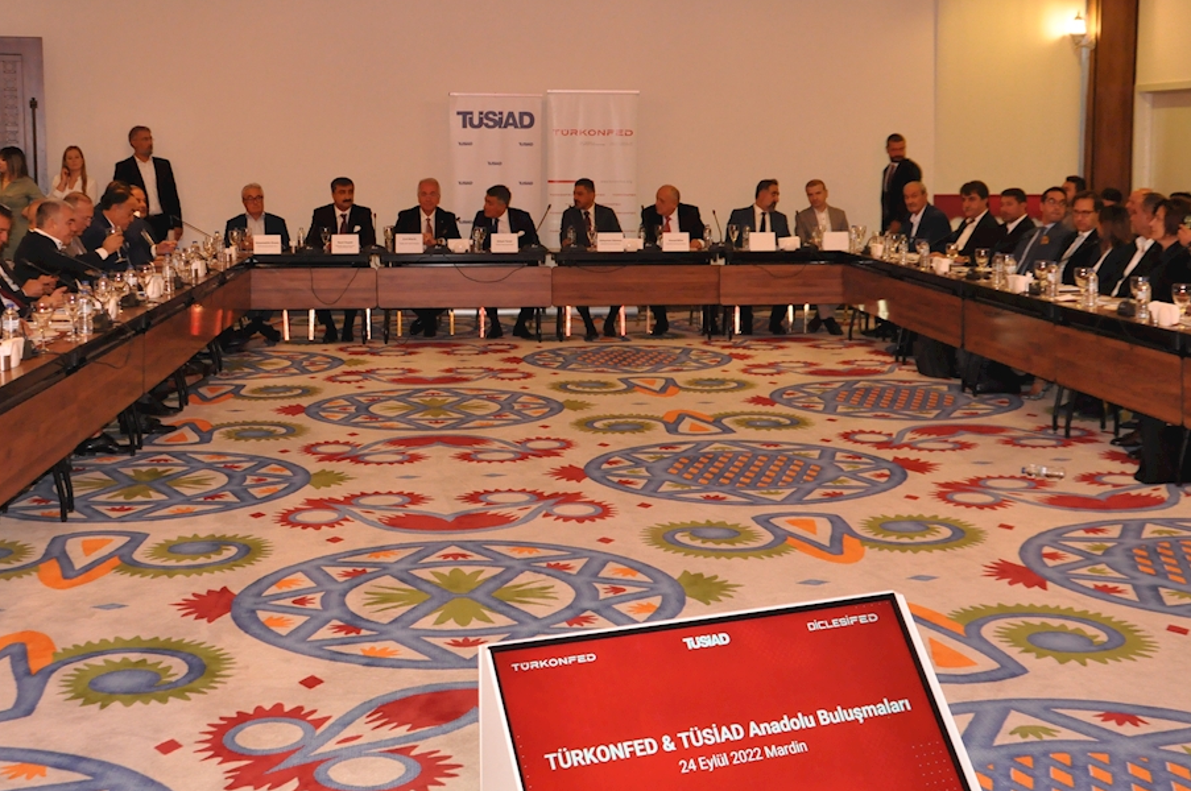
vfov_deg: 30.3
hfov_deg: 44.5
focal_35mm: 44
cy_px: 299
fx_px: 1454
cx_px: 532
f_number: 5
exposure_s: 1/60
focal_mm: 22
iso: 1600
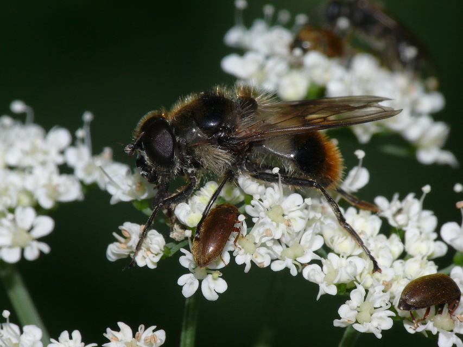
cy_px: 174
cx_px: 232
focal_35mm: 293
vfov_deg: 5.1
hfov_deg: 6.8
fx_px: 3920
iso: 200
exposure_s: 1/250
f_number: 11
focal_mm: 61.9
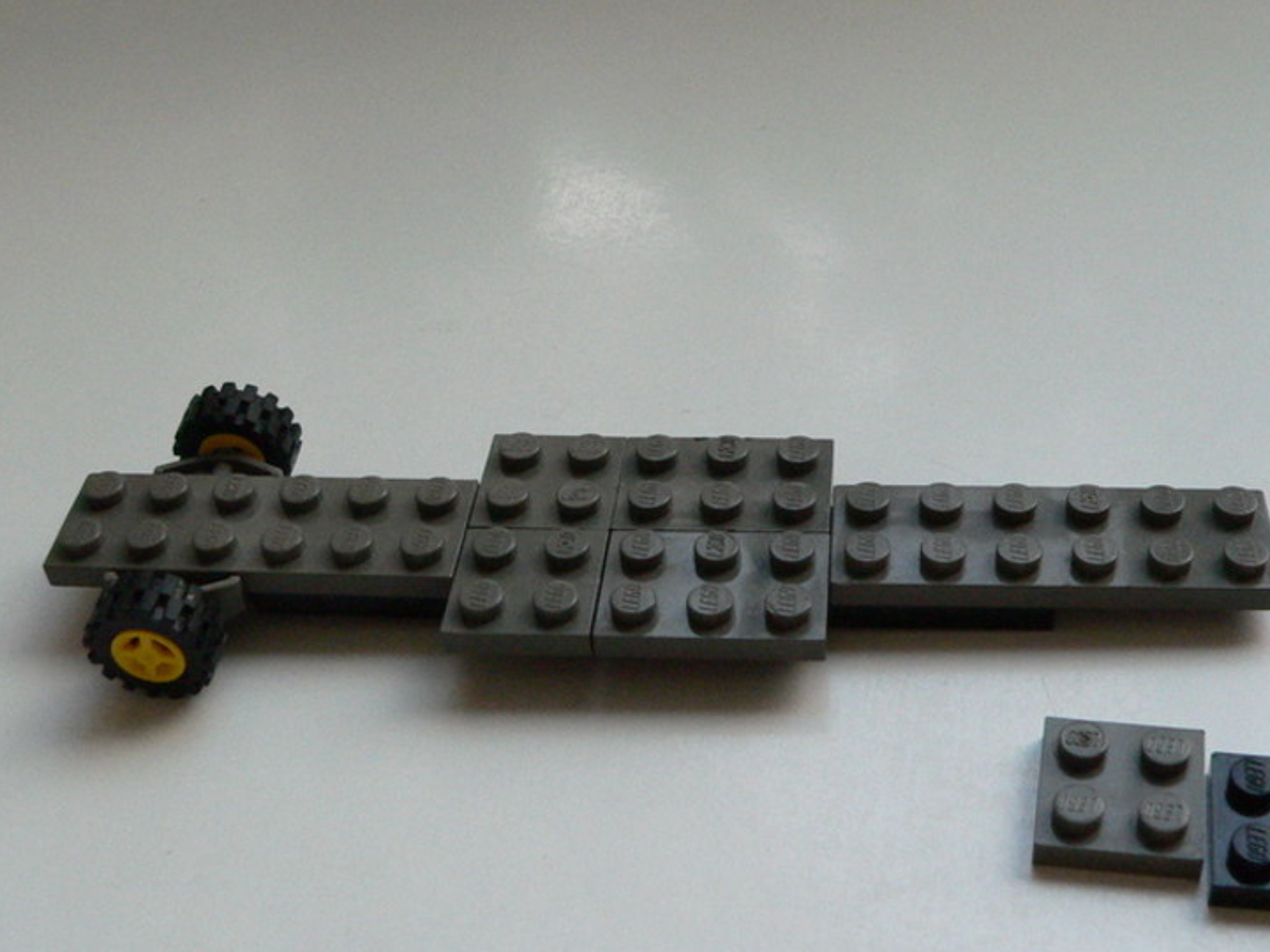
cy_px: 521
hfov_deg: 41.9
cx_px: 764
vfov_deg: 32.2
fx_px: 1651
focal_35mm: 45
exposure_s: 1/200
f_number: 4
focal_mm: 6
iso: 400
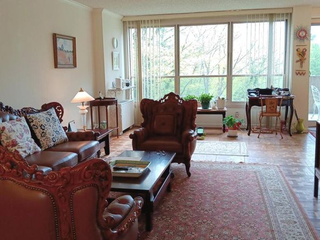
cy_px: 120
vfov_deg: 53.0
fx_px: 240
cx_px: 160
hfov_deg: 67.3
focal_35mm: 26
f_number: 1.8
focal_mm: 3.98
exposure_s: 1/30.3
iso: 25
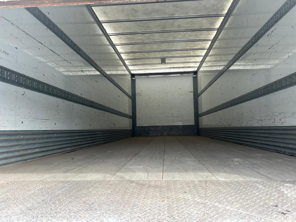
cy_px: 111
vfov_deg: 53.1
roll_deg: +1.3
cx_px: 148
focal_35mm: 26
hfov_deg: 67.3
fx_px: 222
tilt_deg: +5.2
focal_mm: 5.7
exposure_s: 1/471
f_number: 1.5
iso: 50
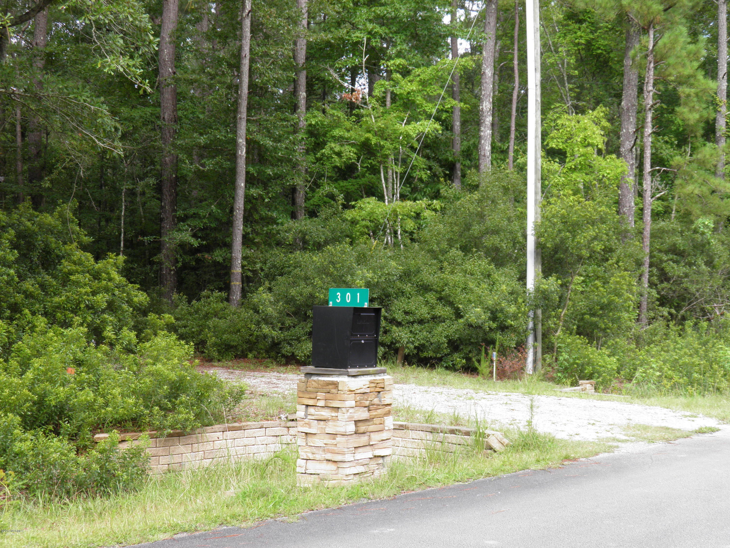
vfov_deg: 29.7
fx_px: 1033
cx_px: 365
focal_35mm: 49
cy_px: 274
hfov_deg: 38.9
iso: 50
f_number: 4.4
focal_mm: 8.9
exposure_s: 1/80
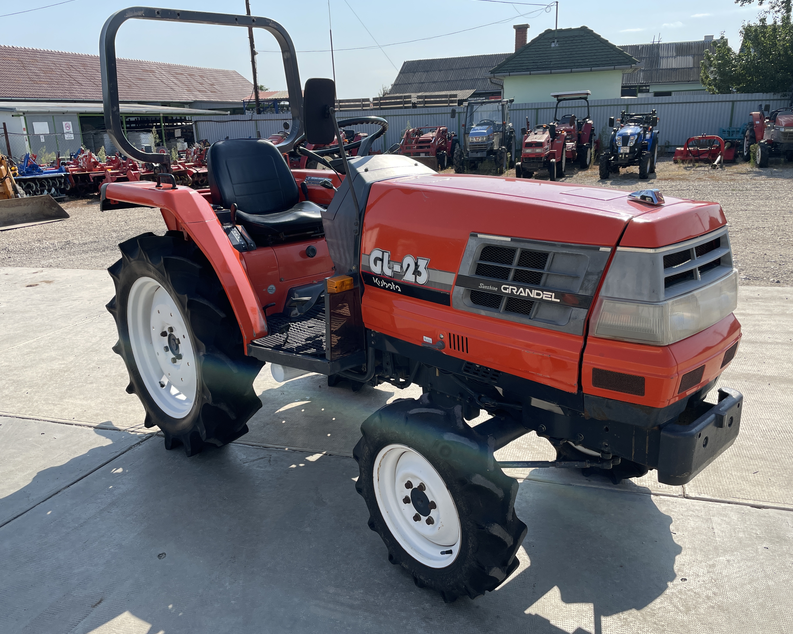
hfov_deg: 62.2
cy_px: 320
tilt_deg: -17.4
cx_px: 375
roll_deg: +1.8
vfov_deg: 51.5
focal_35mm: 28
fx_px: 657
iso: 32
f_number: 1.6
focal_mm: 4.2
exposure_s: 1/2564
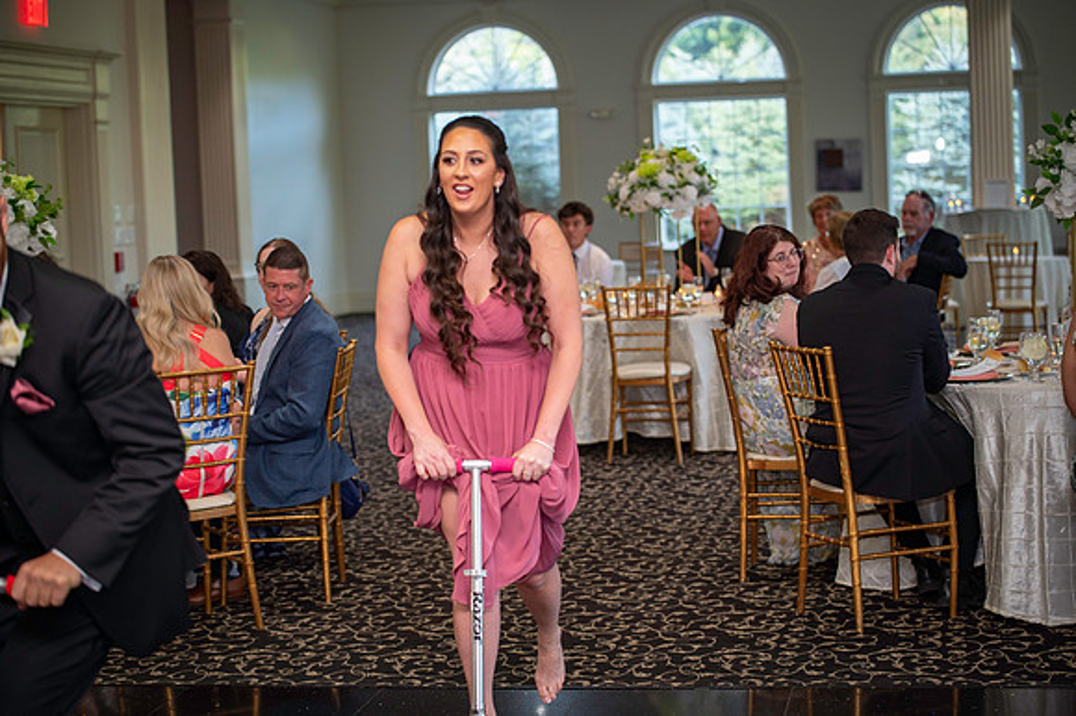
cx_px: 538
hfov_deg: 28.9
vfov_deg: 19.4
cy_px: 358
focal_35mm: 70
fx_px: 2091
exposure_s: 1/125
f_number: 2.8
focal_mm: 70
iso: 800
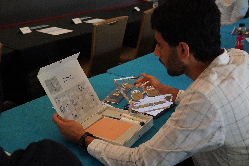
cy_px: 83
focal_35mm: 50
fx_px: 342
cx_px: 124
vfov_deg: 27.3
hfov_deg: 40.0
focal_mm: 33
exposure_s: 1/160
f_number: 4.5
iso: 6400
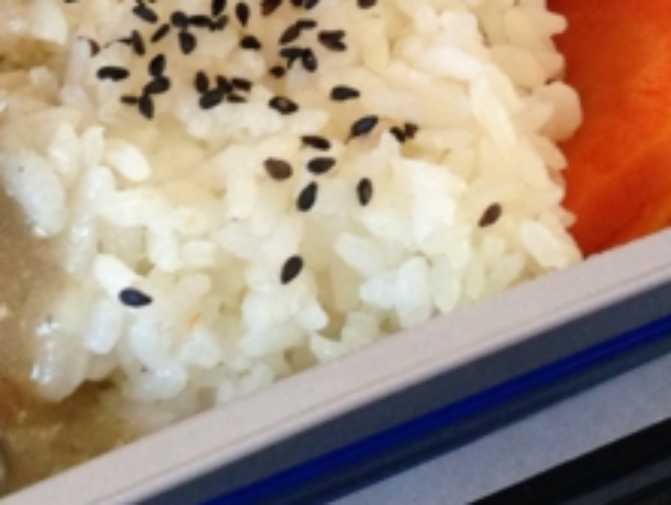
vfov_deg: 14.8
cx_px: 169
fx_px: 1843
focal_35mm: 95
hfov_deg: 20.5
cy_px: -175
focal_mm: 4.13
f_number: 2.4
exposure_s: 1/20
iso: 200
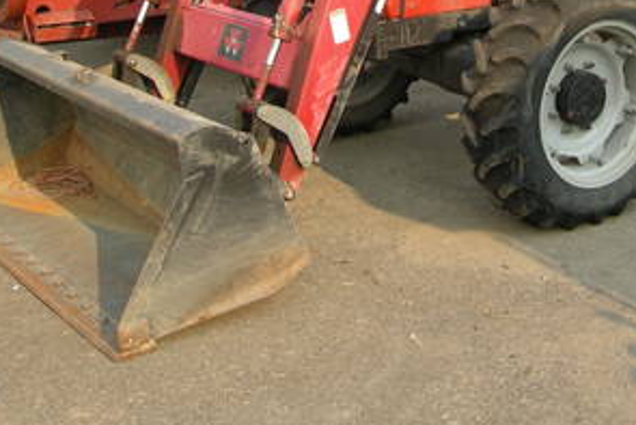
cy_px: 17
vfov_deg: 19.3
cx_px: 561
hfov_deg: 28.2
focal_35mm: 69
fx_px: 1220
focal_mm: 7.5
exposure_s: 1/138
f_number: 4.3
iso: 64
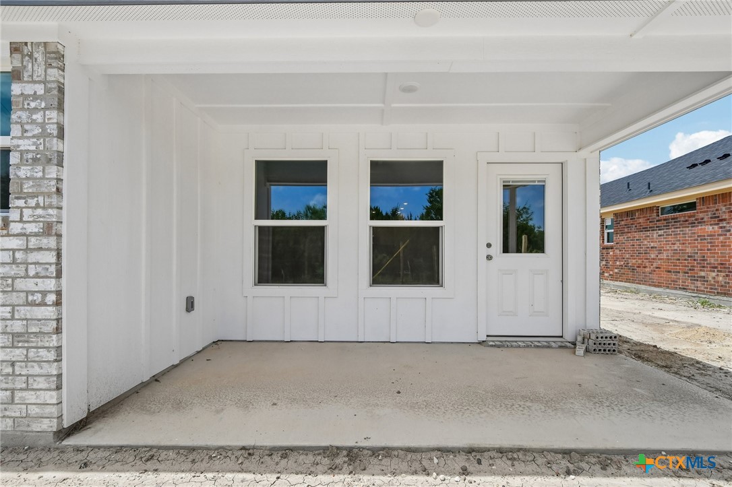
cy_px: 244
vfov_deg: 77.3
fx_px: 305
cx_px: 366
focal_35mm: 15
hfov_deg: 100.4
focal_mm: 10
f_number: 8
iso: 400
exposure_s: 1/1250
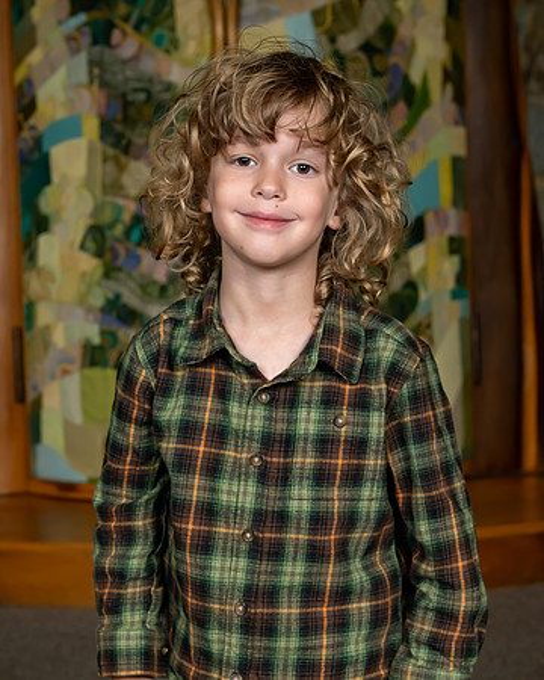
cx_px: 270
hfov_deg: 16.1
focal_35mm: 95
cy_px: 357
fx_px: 1917
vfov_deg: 20.1
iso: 400
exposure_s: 1/200
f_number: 7.1
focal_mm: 56
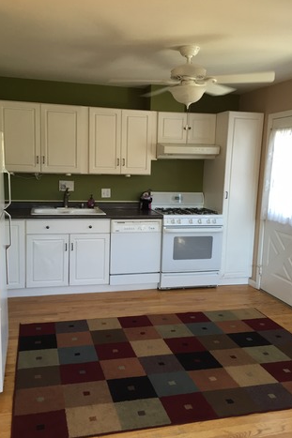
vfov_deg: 60.3
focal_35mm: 31
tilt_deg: -8.5
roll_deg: -0.8
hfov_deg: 42.3
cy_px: 214
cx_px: 136
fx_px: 377
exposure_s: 1/30
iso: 64
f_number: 2.2
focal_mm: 4.15
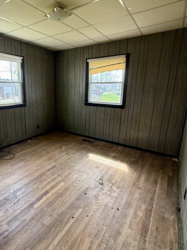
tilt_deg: -12.8
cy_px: 120
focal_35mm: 20
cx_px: 67
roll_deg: -0.8
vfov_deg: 81.7
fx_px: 144
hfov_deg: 64.7
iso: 160
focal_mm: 2.22
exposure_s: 1/99
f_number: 2.2
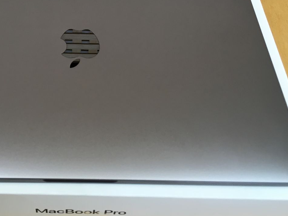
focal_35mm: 49
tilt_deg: -50.5
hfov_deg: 38.1
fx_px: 408
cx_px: 77
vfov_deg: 28.9
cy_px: 37
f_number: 2.2
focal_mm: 4.15
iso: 32
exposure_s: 1/30
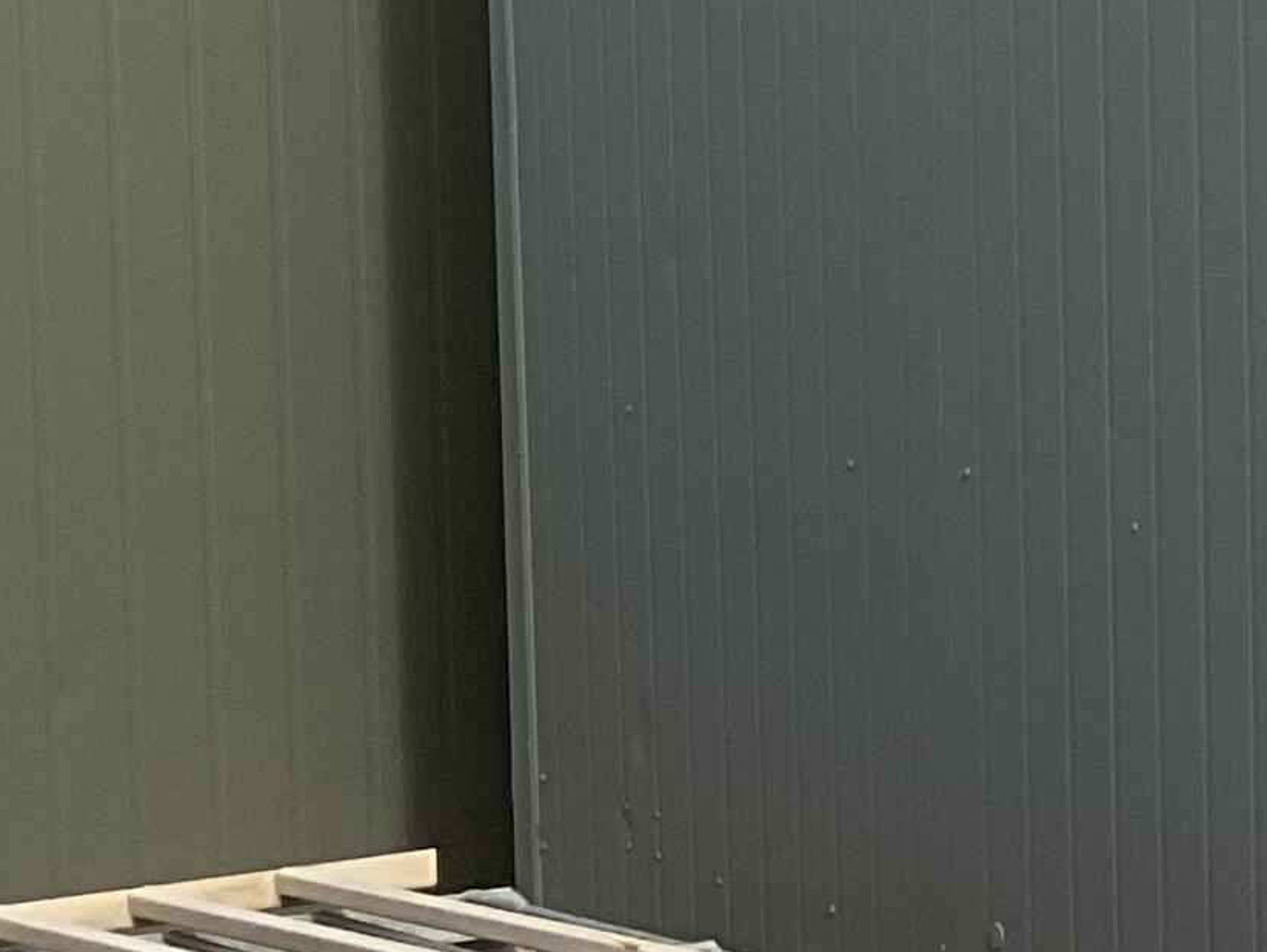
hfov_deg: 11.4
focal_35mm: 142
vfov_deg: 10.4
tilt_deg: -4.2
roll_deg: -2.2
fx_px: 5200
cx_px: 3101
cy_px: 230
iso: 16
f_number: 1.8
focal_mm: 3
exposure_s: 1/2058
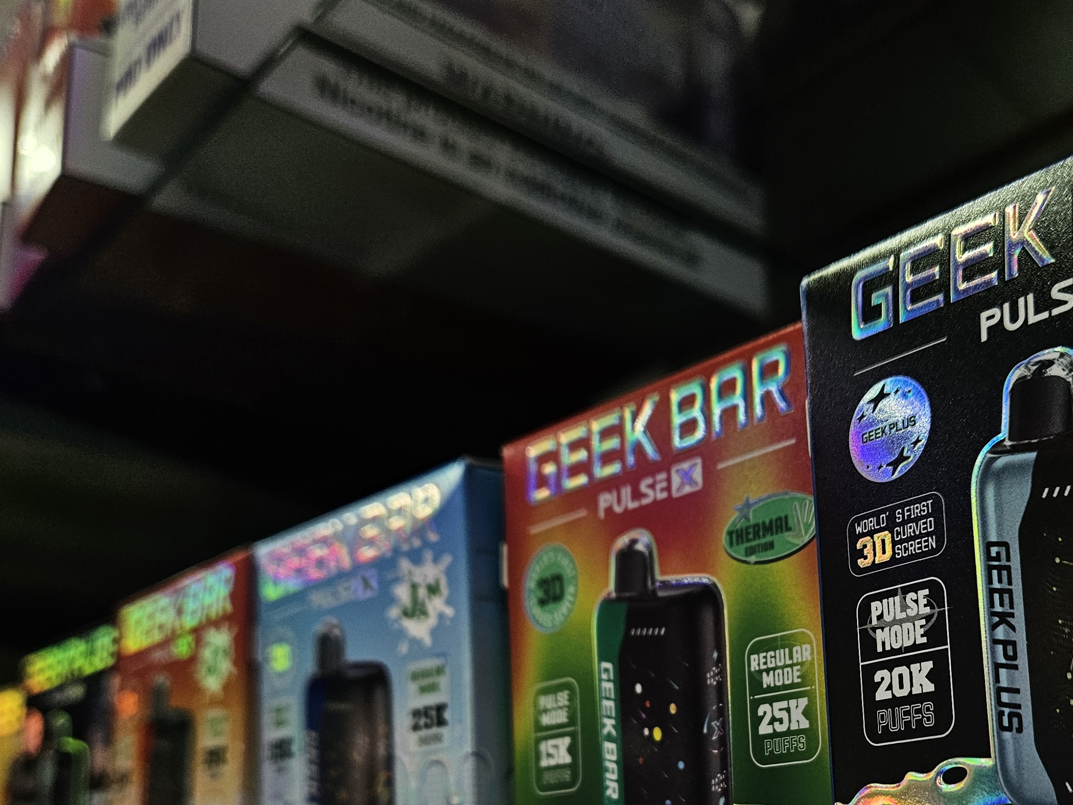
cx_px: 738
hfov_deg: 45.9
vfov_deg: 34.3
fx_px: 1240
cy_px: 699
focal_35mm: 40
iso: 80
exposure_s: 1/120
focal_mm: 5.4
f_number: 1.8
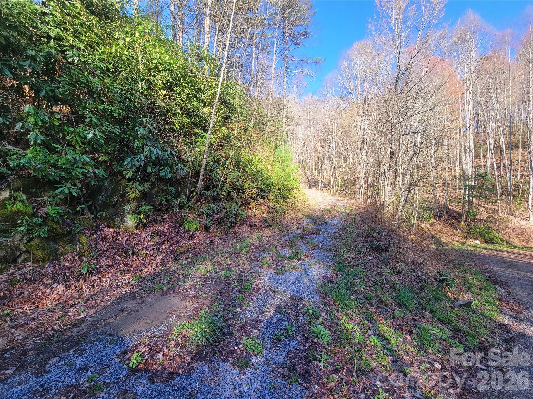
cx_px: 266
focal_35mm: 13
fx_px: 200
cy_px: 200
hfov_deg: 106.2
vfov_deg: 89.9
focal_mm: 2.2
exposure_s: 1/239
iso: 50
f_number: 2.2
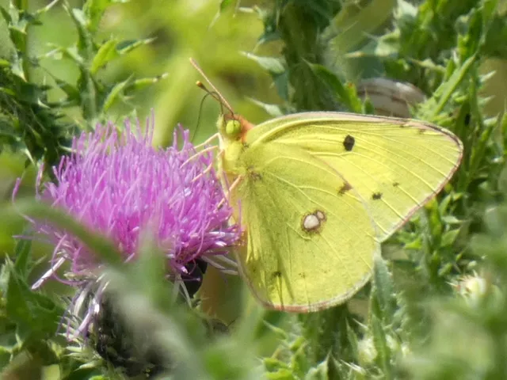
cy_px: 190
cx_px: 254
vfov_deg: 2.8
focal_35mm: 531
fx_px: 7777
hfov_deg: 3.7
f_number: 5.6
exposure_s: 1/250
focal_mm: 95.2
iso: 80
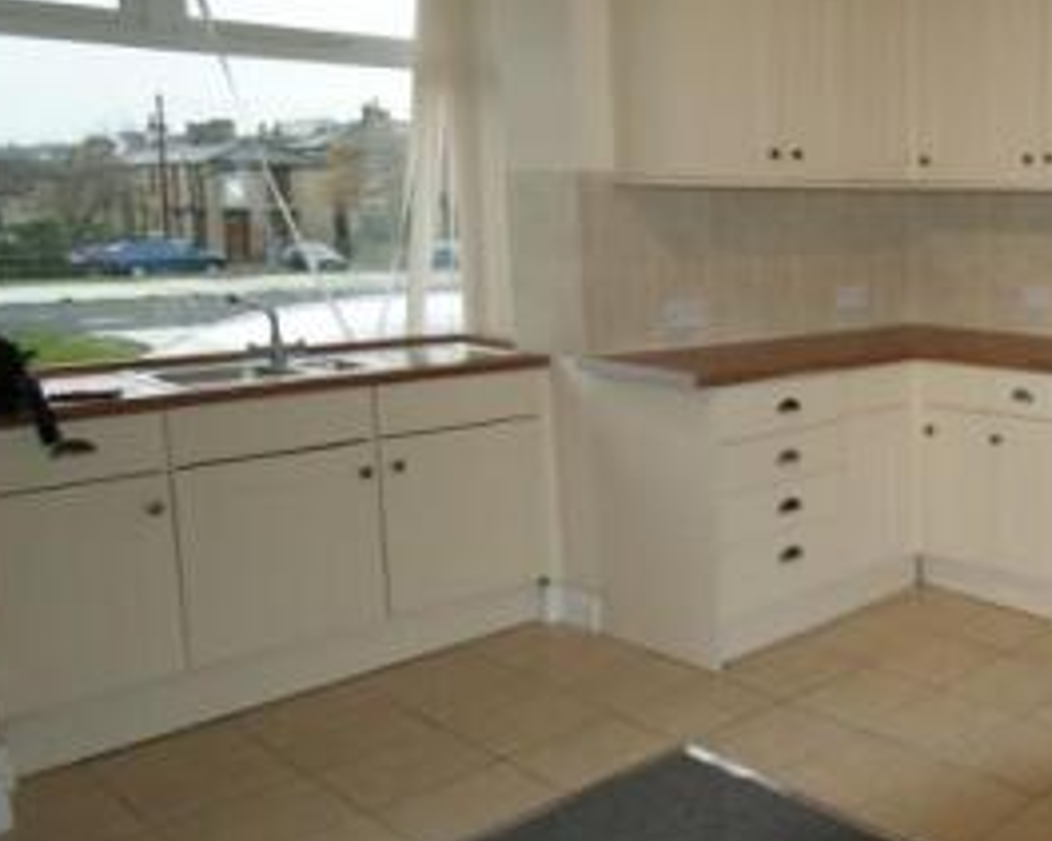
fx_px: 1089
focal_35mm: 35
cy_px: 518
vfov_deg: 41.9
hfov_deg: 42.1
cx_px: 1124
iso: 400
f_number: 5.6
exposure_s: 1/60
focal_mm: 10
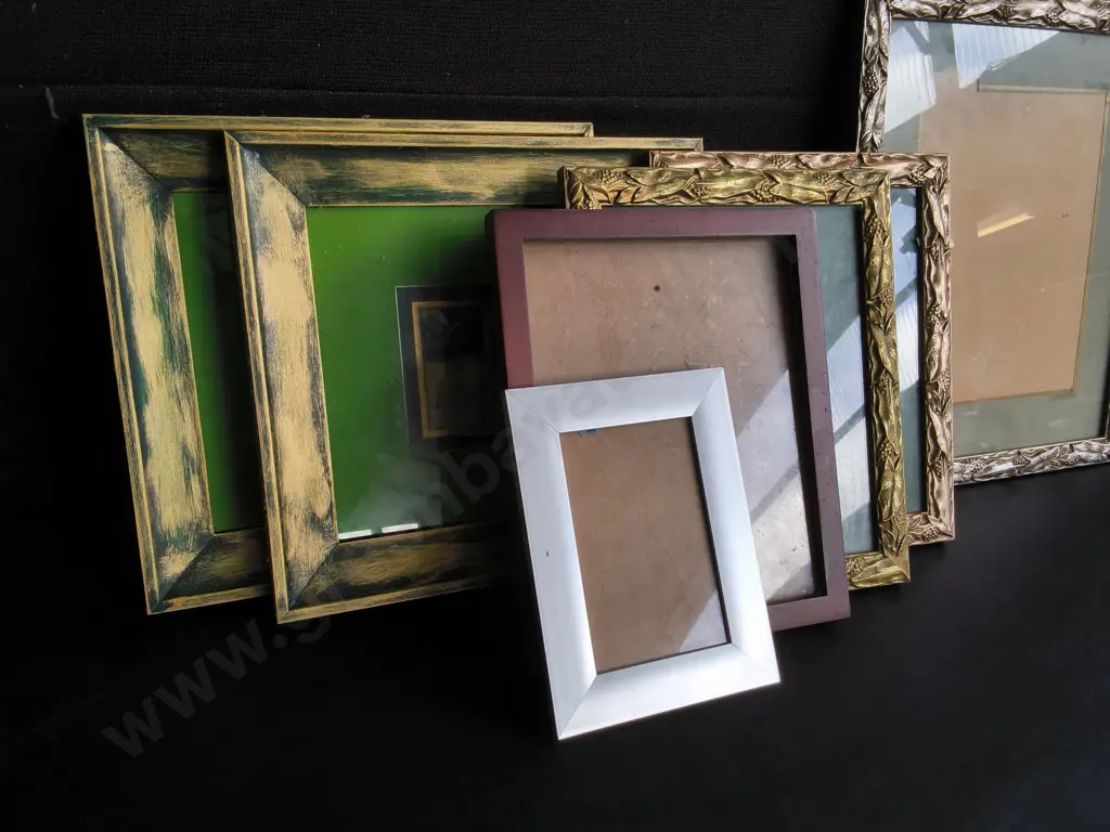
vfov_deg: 51.4
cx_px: 555
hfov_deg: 65.3
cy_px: 416
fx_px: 866
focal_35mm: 27
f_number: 2
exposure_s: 1/330
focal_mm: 2.87
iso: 32
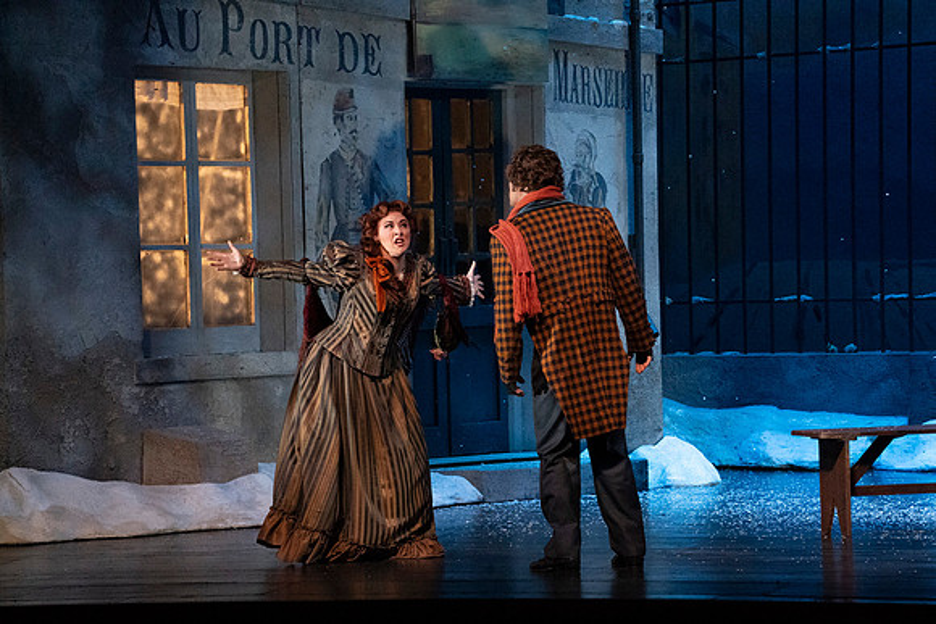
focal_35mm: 200
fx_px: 5201
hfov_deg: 10.3
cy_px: 312
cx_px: 468
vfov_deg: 6.9
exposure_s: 1/320
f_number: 11
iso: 20000
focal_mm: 200
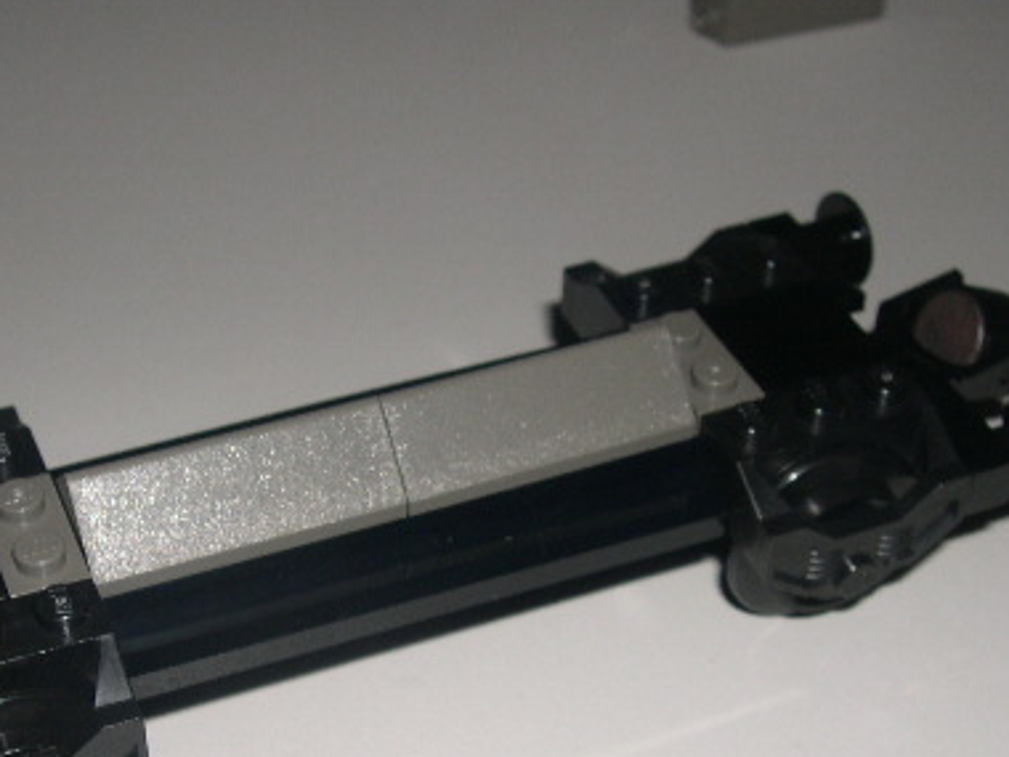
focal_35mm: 64
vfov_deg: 22.8
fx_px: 1865
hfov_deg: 30.1
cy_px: 515
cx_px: 353
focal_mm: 8
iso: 100
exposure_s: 1/60
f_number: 7.6
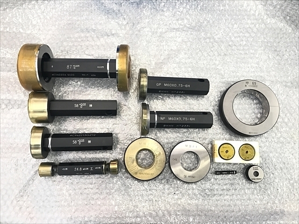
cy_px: 112
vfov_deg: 49.7
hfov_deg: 63.4
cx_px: 150
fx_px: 242
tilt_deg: -81.3
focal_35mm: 28
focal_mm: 3.99
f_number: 1.8
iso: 32
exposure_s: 1/30
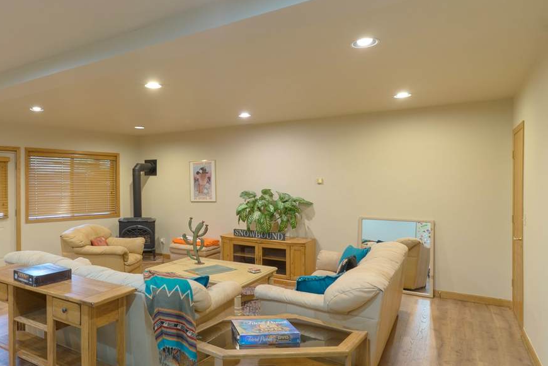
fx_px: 381
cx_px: 185
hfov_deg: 69.6
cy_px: 186
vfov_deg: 51.3
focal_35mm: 25
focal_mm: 17
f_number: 8
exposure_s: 1/2
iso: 200
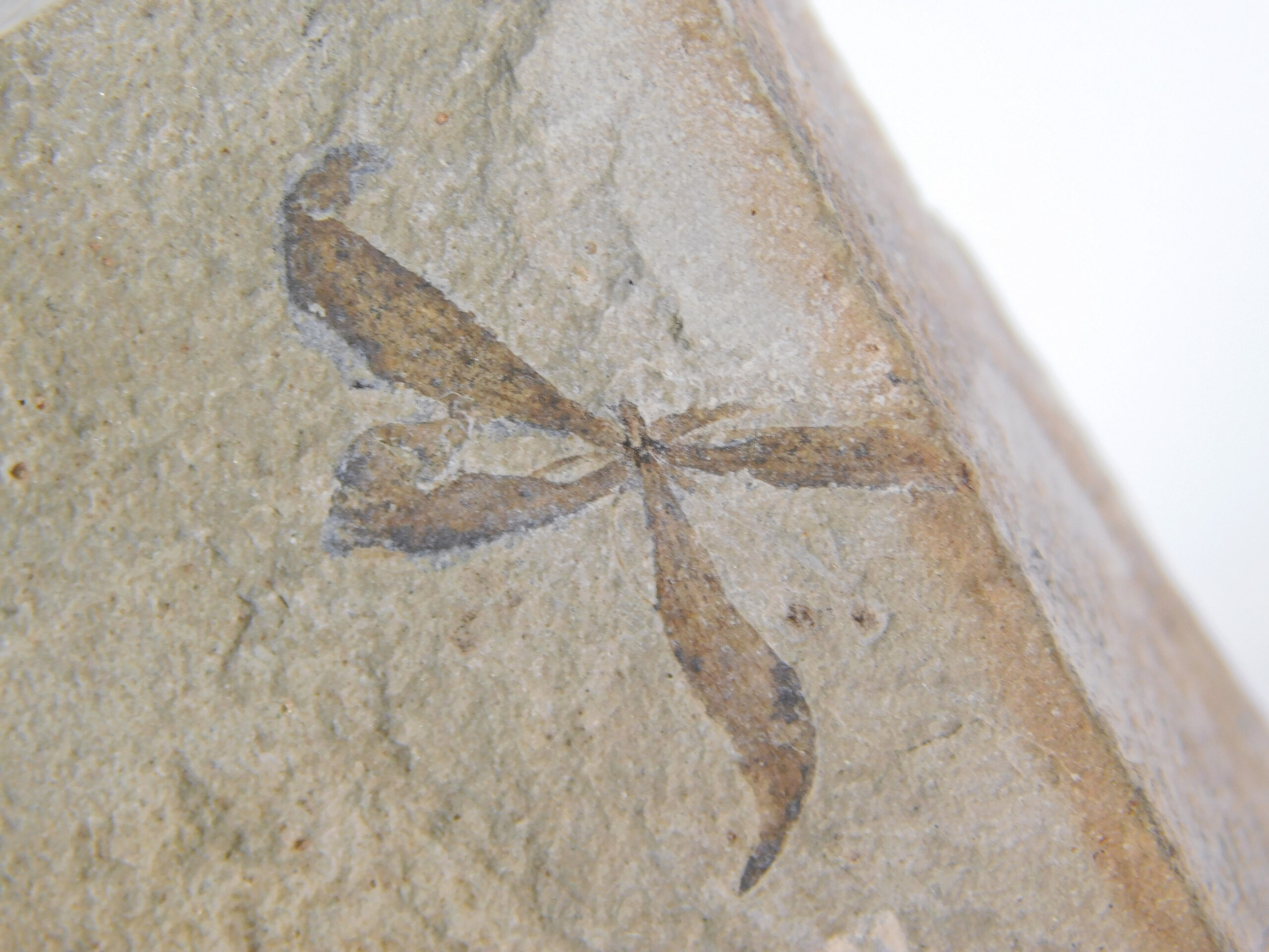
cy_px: 476
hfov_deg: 10.7
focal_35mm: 184
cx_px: 634
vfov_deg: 8.1
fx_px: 6745
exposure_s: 1/50
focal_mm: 32.7
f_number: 5.4
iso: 125
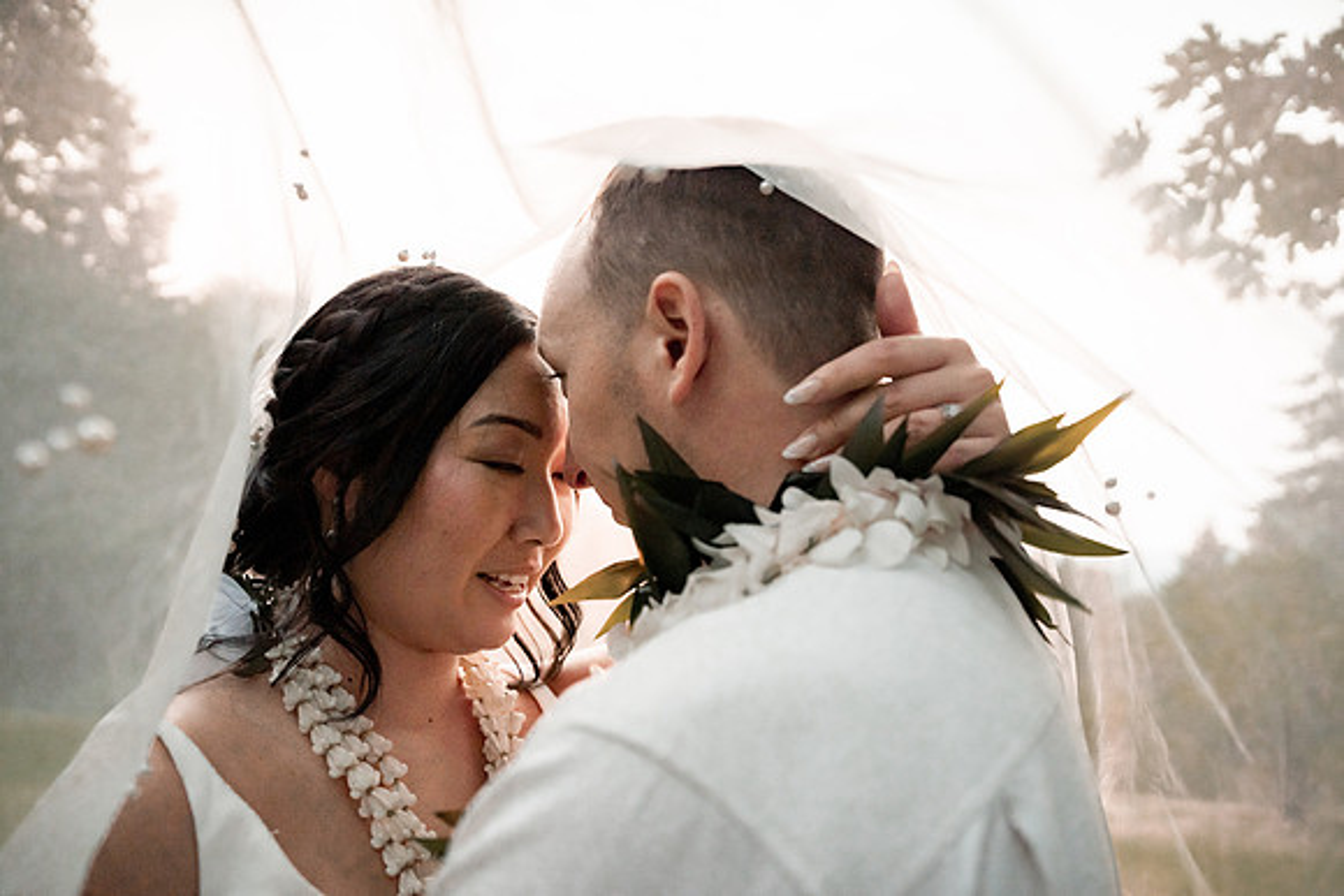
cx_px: 672
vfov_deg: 53.2
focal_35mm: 24
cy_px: 448
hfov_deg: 73.7
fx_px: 896
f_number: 2.8
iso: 1250
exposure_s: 1/3200
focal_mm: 24
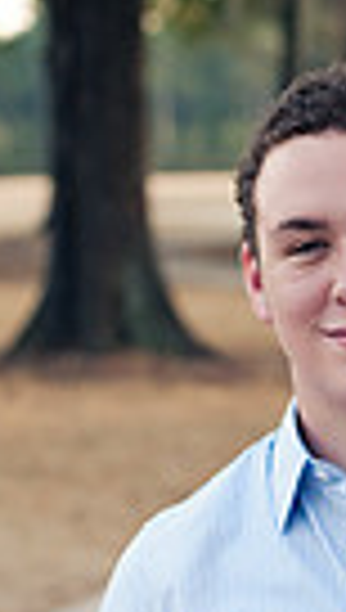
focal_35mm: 173
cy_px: 576
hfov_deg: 7.0
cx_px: 434
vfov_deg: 12.3
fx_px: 2808
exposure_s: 1/250
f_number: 3.2
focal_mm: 50
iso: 200
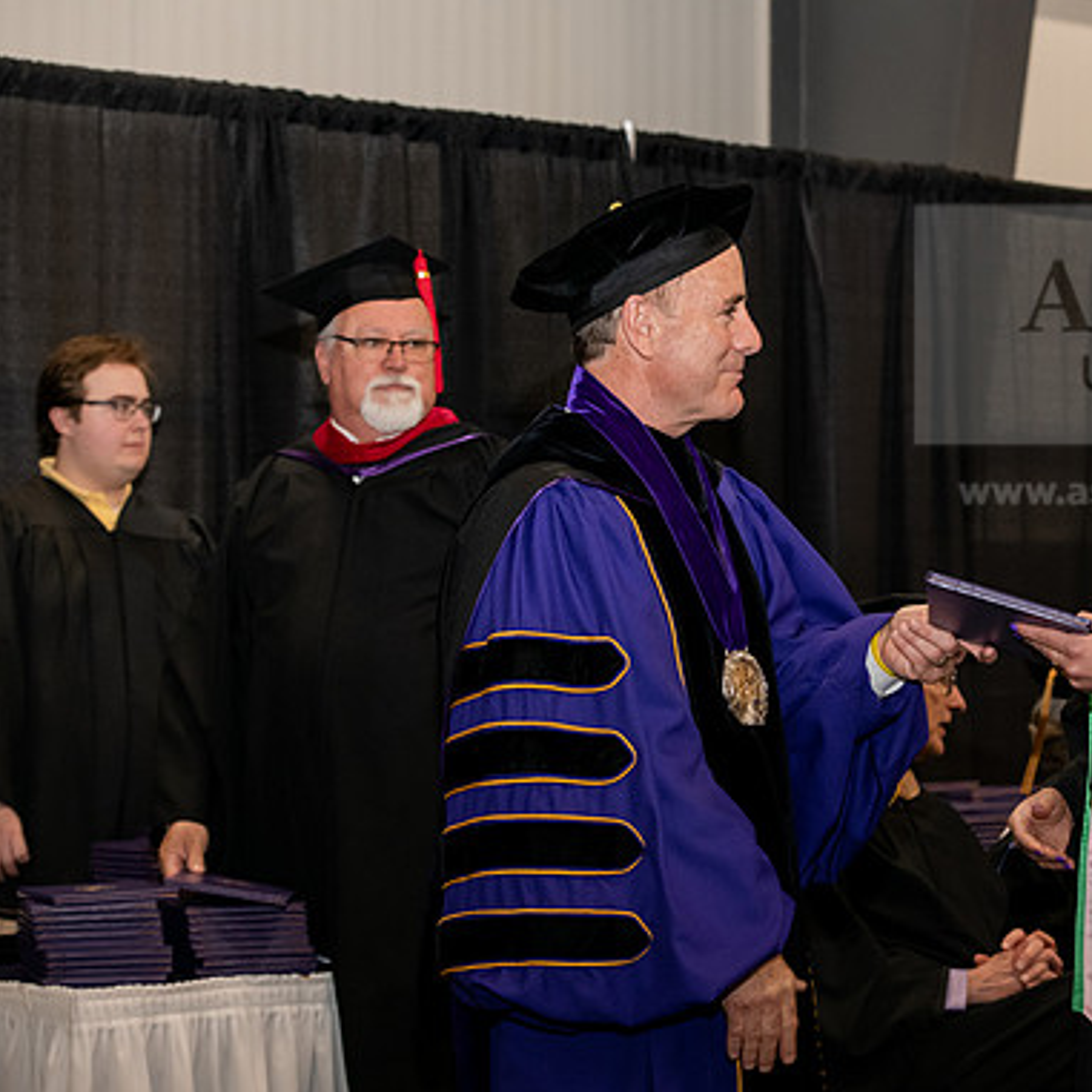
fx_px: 3462
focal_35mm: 97
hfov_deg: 17.8
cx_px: 828
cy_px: 552
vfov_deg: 17.9
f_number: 5.6
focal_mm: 75
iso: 2000
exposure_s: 1/200
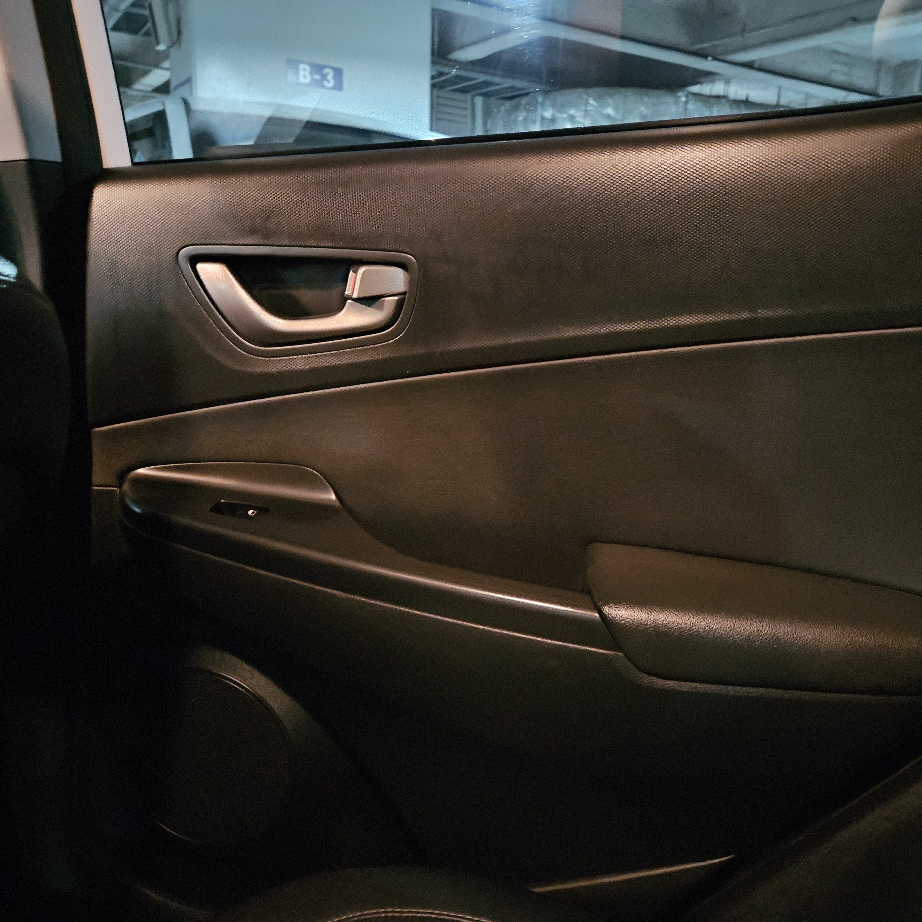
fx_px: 844
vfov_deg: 57.3
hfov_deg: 57.1
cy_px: 451
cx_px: 517
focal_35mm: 28
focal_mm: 5.4
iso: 4000
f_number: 1.8
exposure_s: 1/15
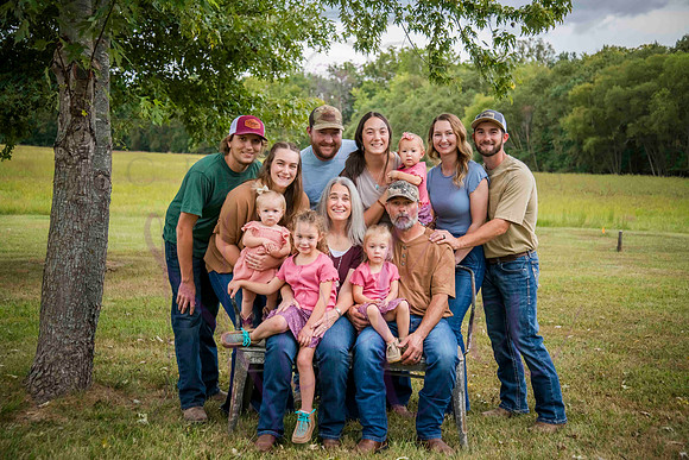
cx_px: 344
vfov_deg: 26.0
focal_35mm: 52
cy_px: 230
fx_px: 995
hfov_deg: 38.2
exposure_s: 1/640
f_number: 4.2
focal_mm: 52
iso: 400
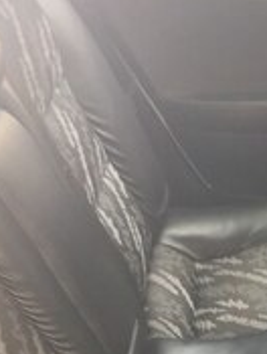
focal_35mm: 82
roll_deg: -0.5
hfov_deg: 17.6
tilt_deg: -41.9
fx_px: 840
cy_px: 421
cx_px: 269
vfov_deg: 22.1
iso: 40
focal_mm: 4.15
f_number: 2.2
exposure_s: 1/50
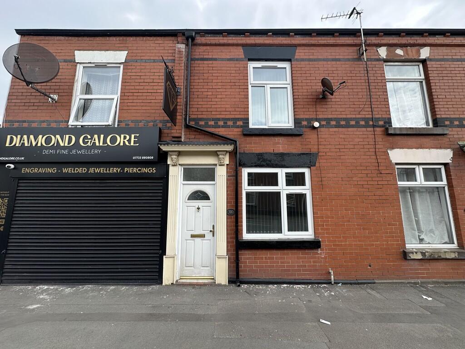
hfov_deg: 102.1
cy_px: 174
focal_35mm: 14
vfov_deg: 85.7
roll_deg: +0.2
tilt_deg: +9.0
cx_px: 232
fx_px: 188
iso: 40
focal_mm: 2.22
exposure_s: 1/569
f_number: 2.2
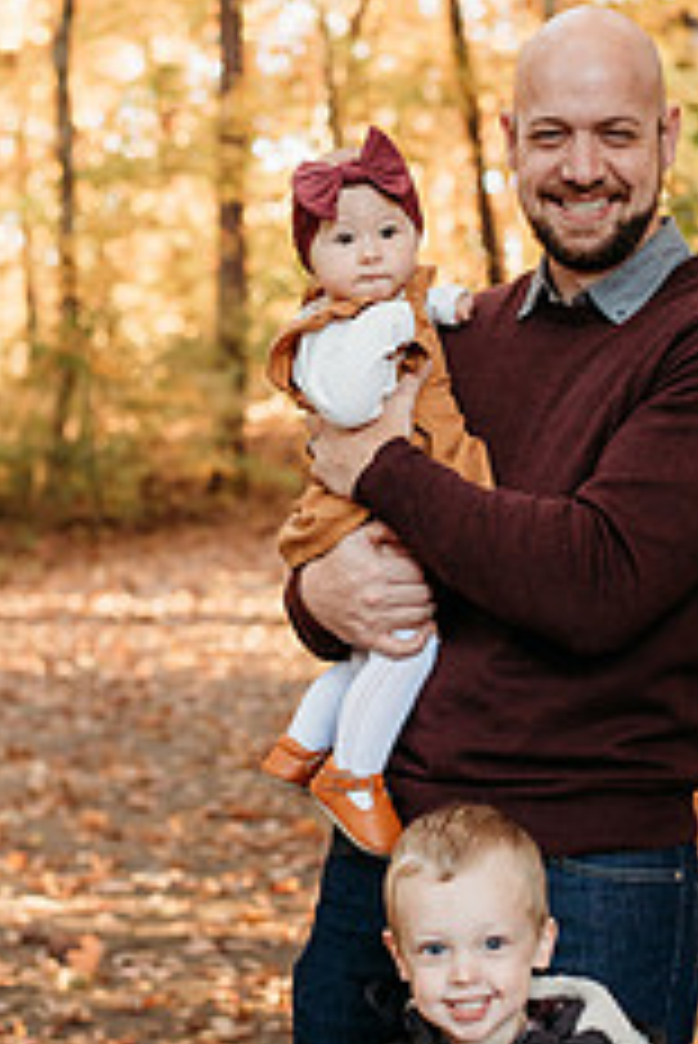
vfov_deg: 21.0
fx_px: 2817
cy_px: 558
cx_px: 486
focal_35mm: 97
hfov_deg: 14.1
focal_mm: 50
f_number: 2.8
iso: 1250
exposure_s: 1/250
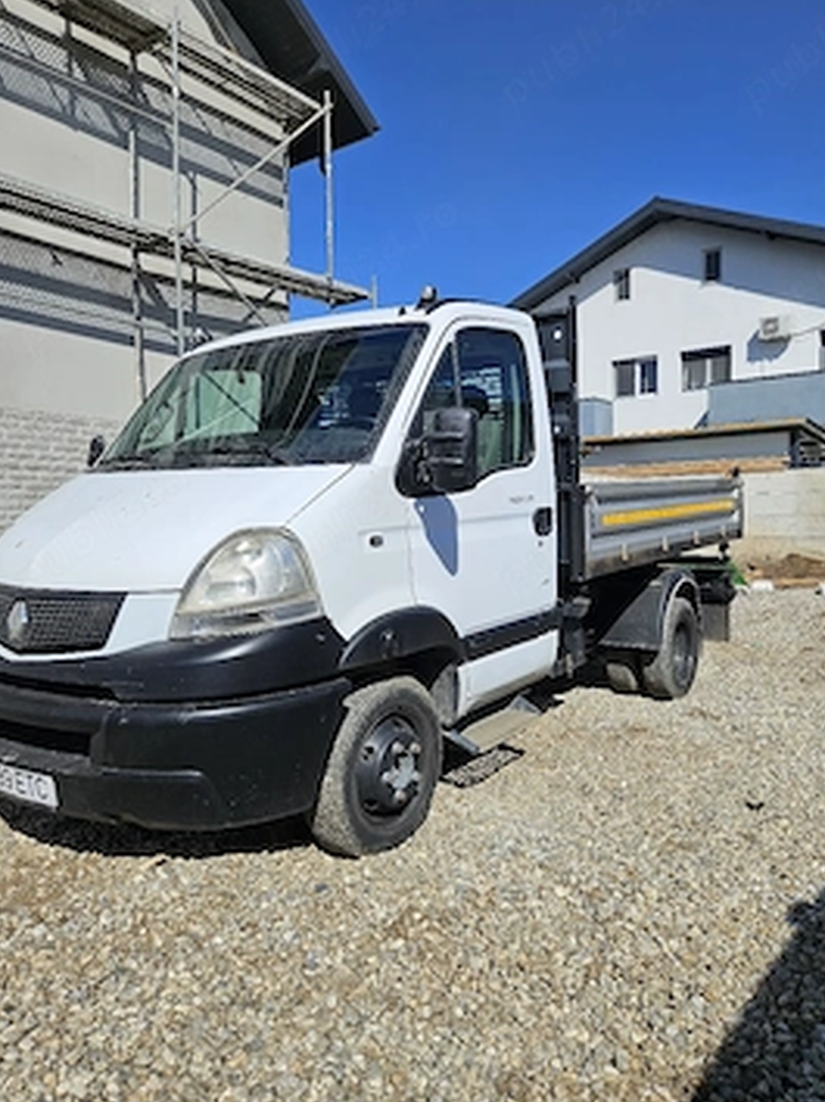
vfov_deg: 67.3
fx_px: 827
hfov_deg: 53.0
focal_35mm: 26
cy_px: 554
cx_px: 420
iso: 25
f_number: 1.8
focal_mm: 5.4
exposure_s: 1/5000
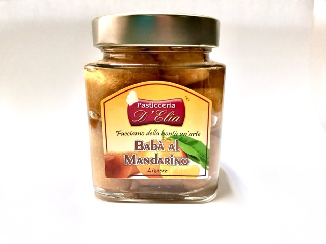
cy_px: 122
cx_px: 163
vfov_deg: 53.1
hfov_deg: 67.3
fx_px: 245
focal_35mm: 26
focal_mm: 4.75
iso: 200
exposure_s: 1/100
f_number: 1.8
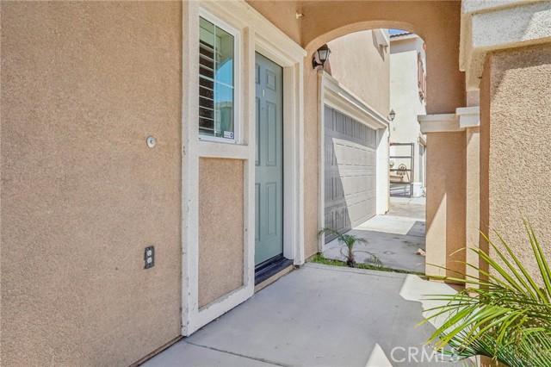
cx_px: 276
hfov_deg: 76.1
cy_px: 184
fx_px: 352
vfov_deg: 55.1
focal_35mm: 23
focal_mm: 23
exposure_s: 1/1000
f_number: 16
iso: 3200
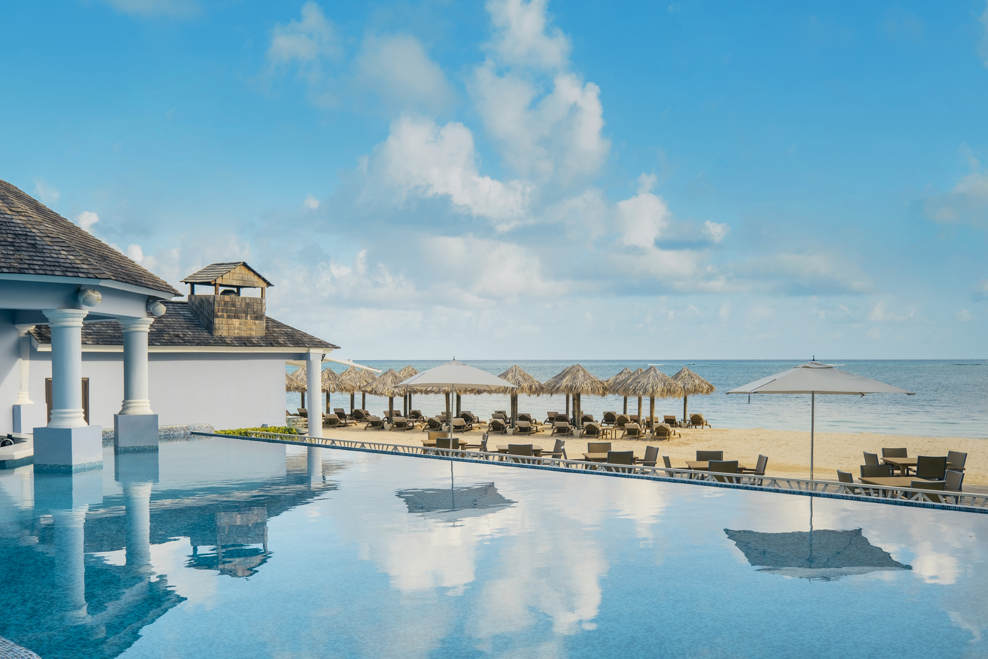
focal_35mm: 33
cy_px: 330
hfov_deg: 57.2
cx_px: 494
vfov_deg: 40.0
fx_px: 906
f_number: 7.1
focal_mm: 21.9
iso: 160
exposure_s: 1/125
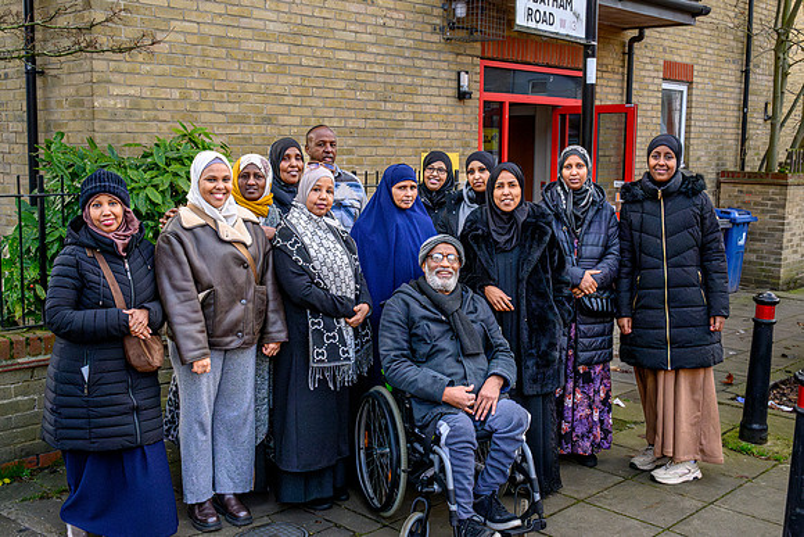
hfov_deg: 49.7
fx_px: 868
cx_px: 395
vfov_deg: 34.3
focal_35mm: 39
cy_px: 251
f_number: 13
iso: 11400
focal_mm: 35
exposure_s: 1/500
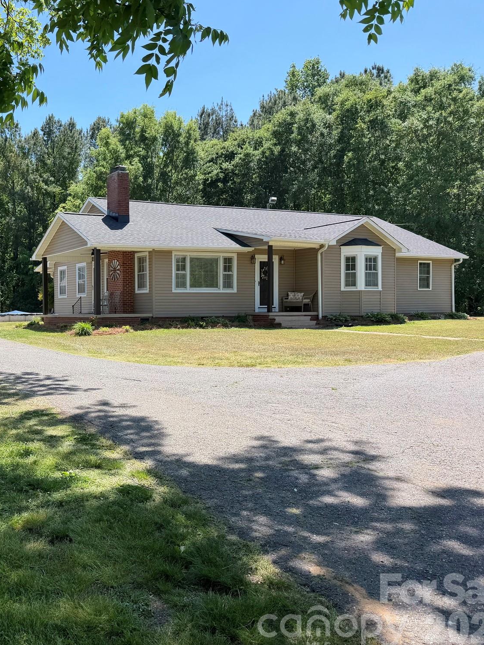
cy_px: 326
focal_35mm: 33
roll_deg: +0.5
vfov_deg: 55.3
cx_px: 75
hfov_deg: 40.6
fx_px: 615
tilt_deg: -0.8
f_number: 1.78
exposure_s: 1/2110
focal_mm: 6.76
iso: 80
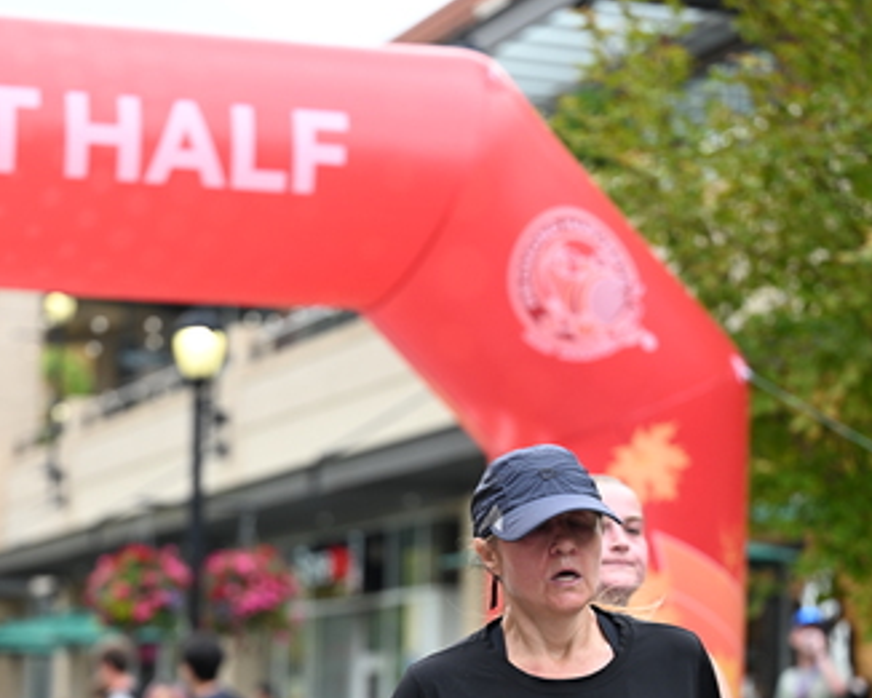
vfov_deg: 12.5
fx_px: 3149
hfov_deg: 15.8
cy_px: 636
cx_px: 400
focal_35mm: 122
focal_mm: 77
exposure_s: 1/2000
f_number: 2.8
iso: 640
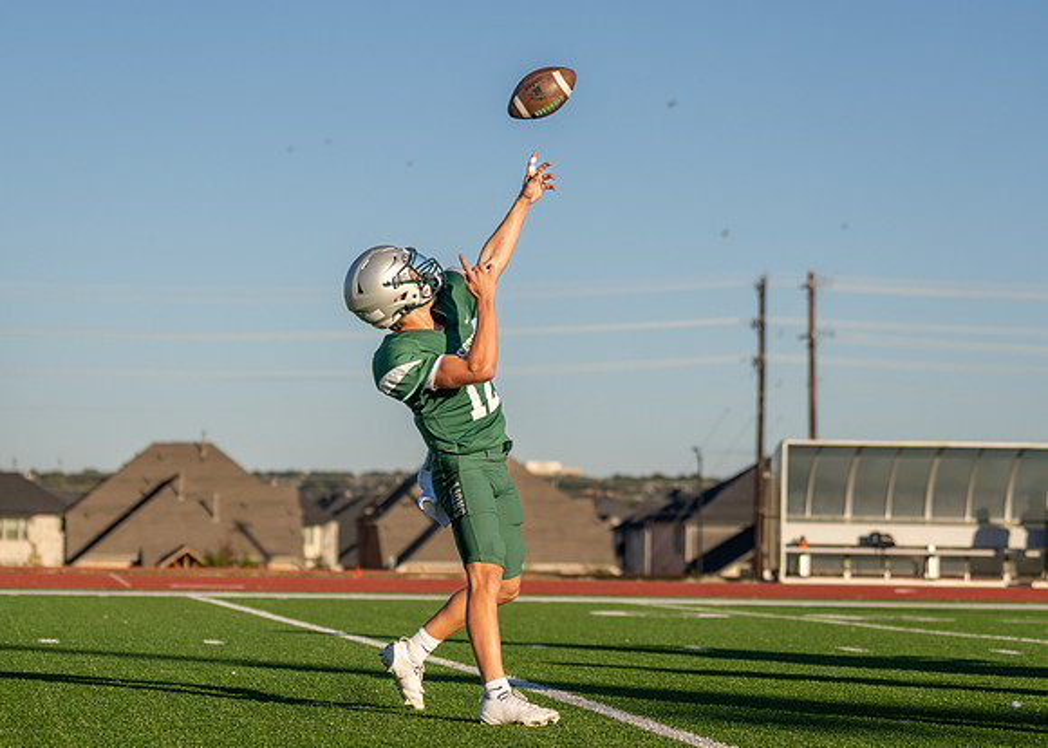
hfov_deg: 16.3
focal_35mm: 123
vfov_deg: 11.7
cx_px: 479
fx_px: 3659
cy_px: 399
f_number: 2.8
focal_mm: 78
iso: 250
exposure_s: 1/4000
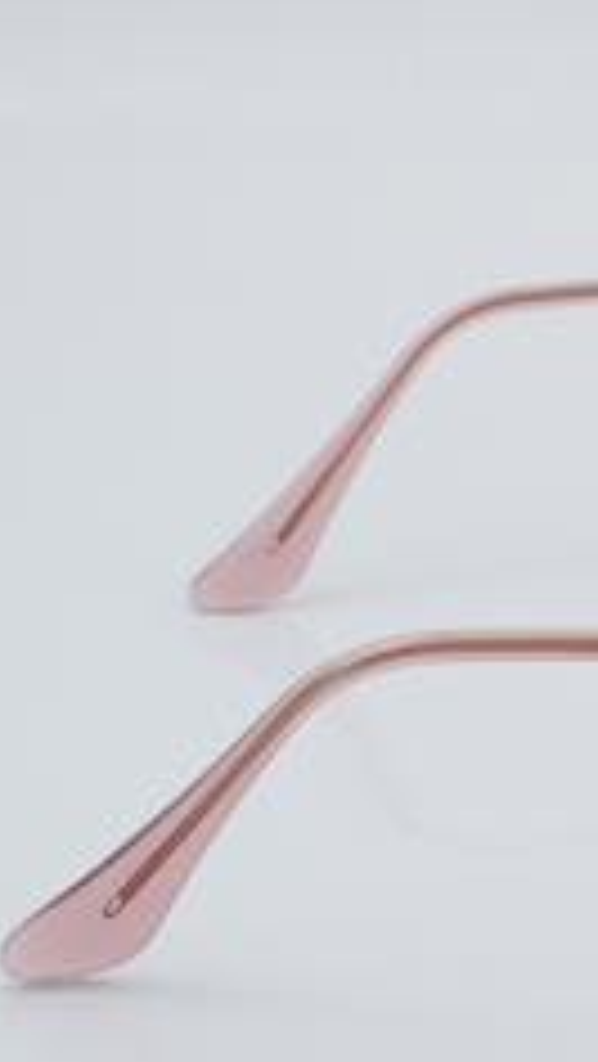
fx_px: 3744
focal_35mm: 133
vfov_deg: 16.1
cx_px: 854
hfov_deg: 8.9
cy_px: 544
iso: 100
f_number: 32
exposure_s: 1/4
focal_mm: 50
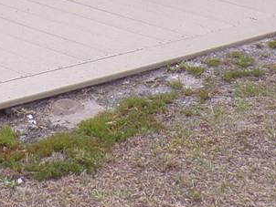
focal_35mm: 127
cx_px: 156
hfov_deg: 15.5
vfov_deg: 10.8
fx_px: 1013
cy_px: -185
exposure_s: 1/850
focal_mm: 4.3
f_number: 3
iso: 80
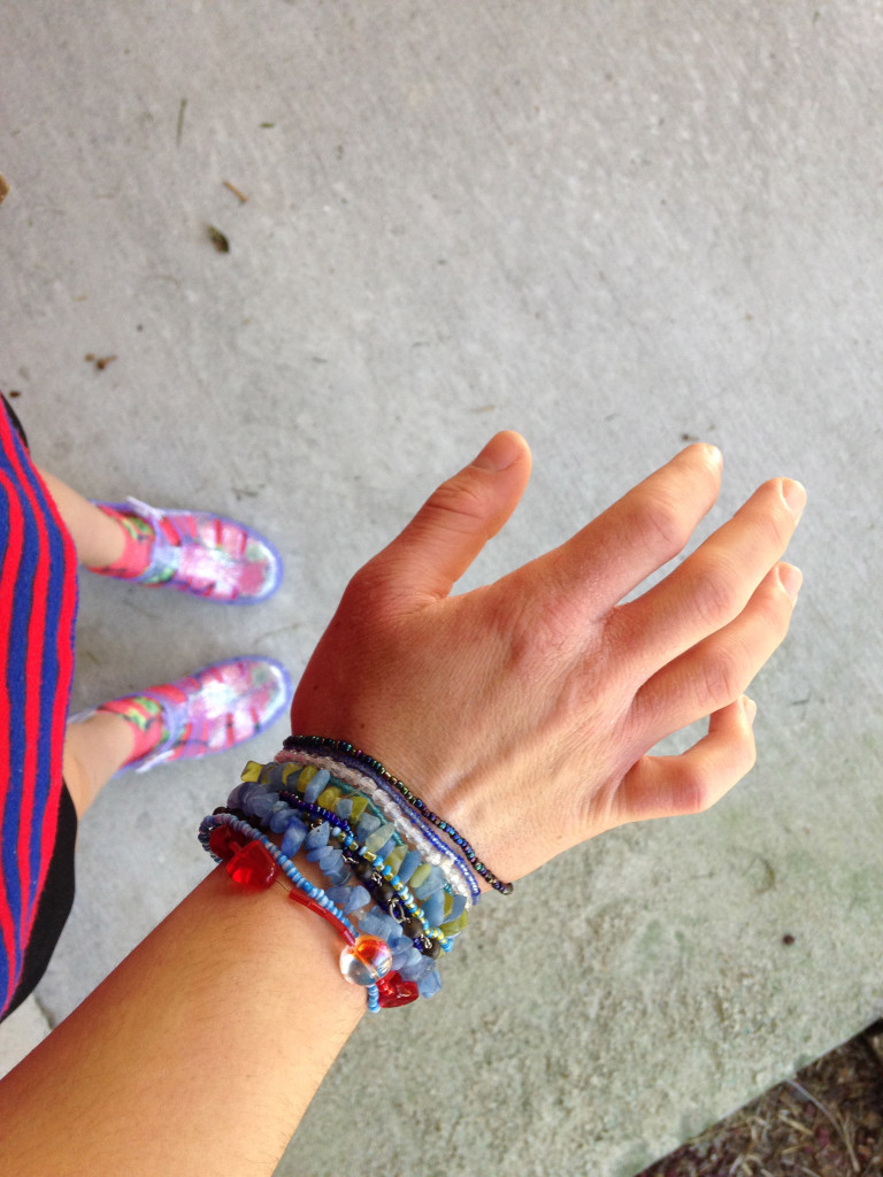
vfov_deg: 55.4
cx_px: 442
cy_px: 588
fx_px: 1122
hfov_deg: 42.9
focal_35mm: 33
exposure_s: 1/120
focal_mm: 4.12
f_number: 2.4
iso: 80
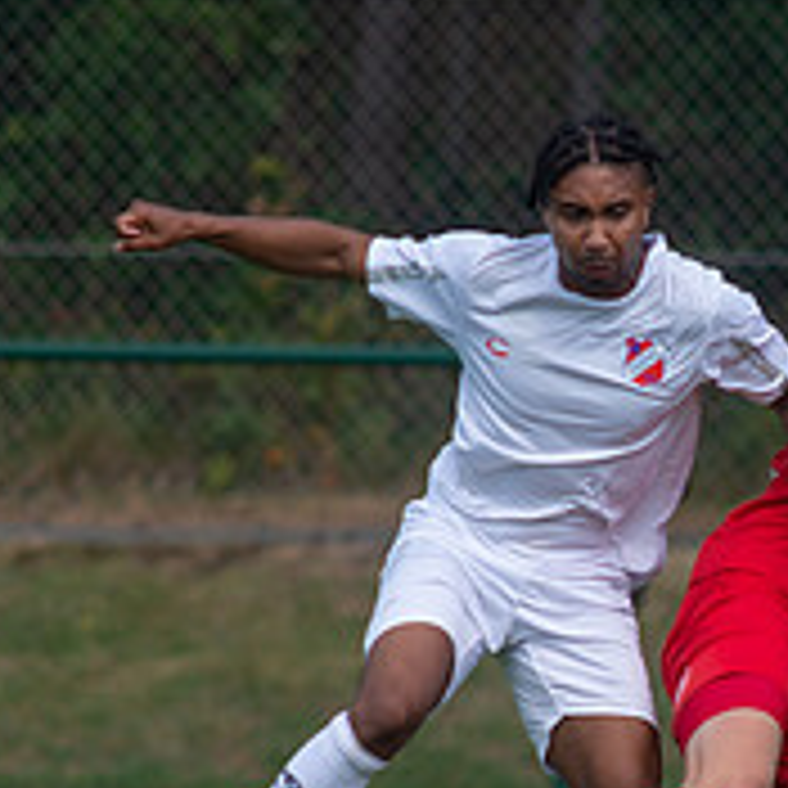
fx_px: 31266
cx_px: 594
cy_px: 527
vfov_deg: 1.4
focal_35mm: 1214
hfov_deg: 1.4
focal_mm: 420
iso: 220
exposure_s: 1/1250
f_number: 4
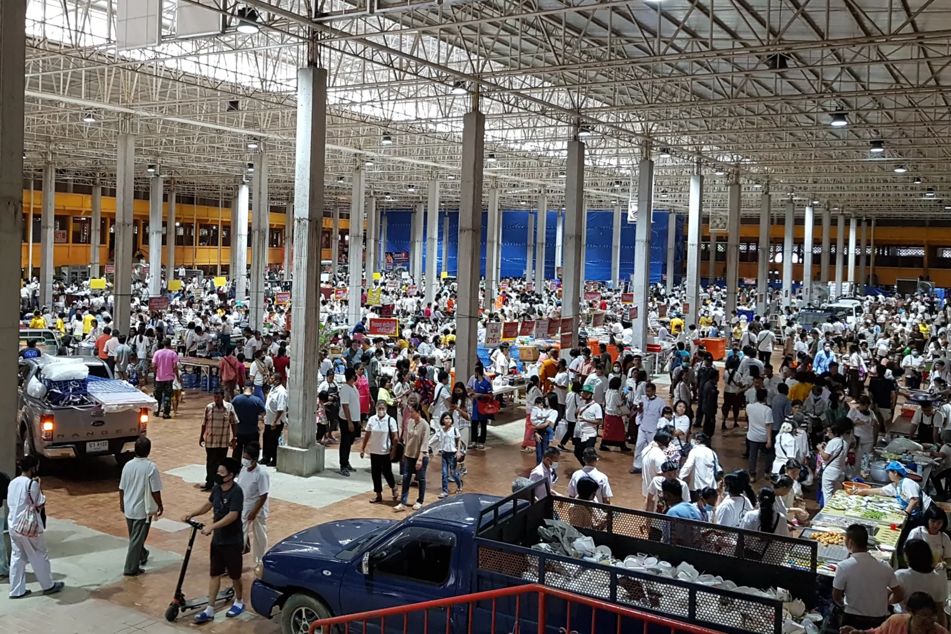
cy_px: 265
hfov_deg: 55.4
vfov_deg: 38.8
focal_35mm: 34
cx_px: 382
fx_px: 898
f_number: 1.7
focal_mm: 4.2
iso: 200
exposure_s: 1/60
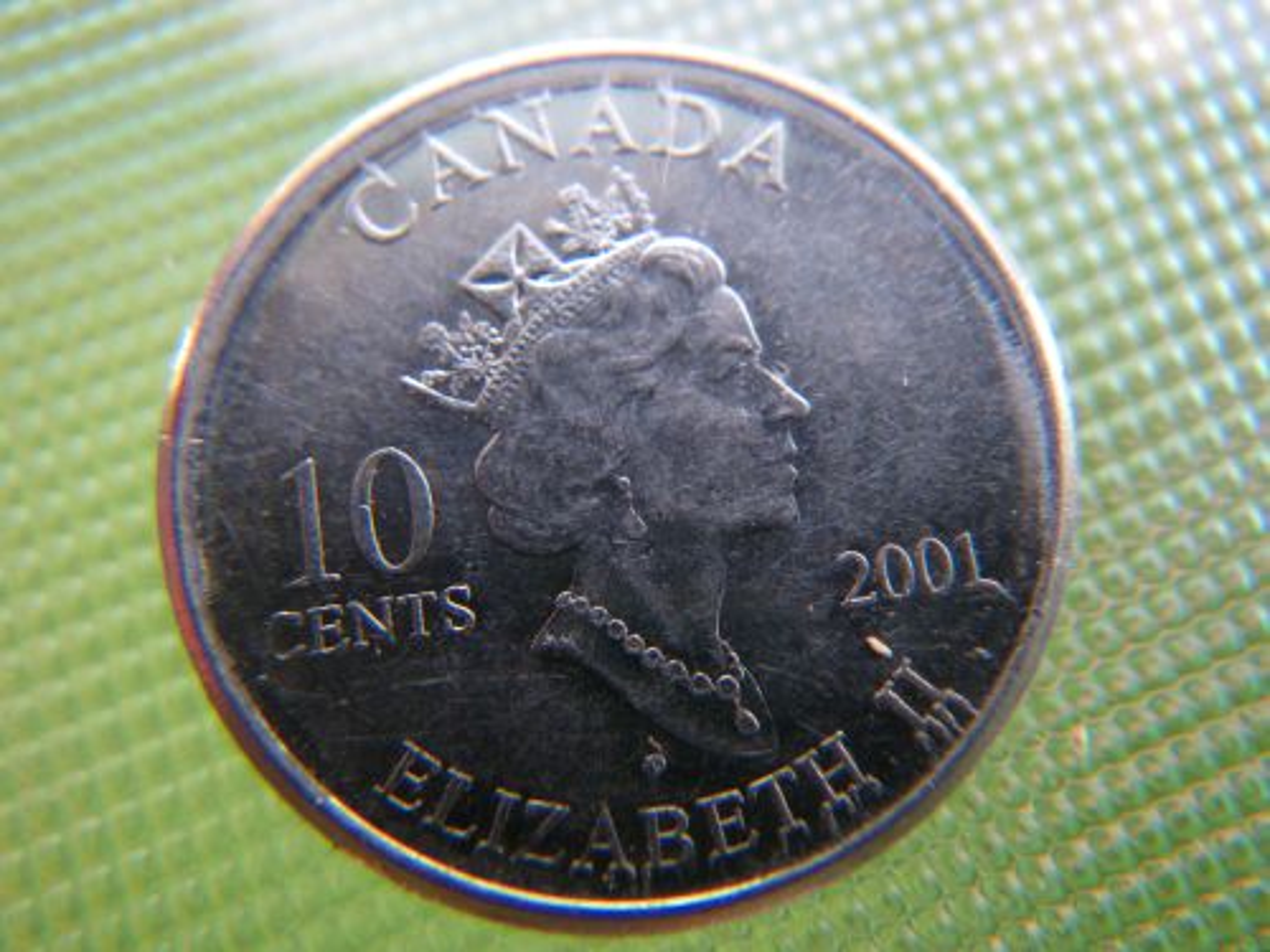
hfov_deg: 54.0
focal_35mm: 34
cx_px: 635
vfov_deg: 41.8
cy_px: 476
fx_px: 1247
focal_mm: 6.1
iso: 250
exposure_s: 1/50
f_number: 3.8
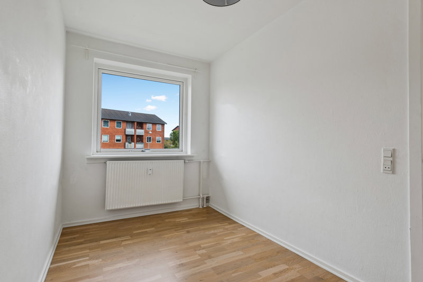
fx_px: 223
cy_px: 141
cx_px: 212
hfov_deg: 86.9
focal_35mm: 19
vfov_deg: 64.5
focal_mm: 19
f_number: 10
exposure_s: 1/80
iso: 250
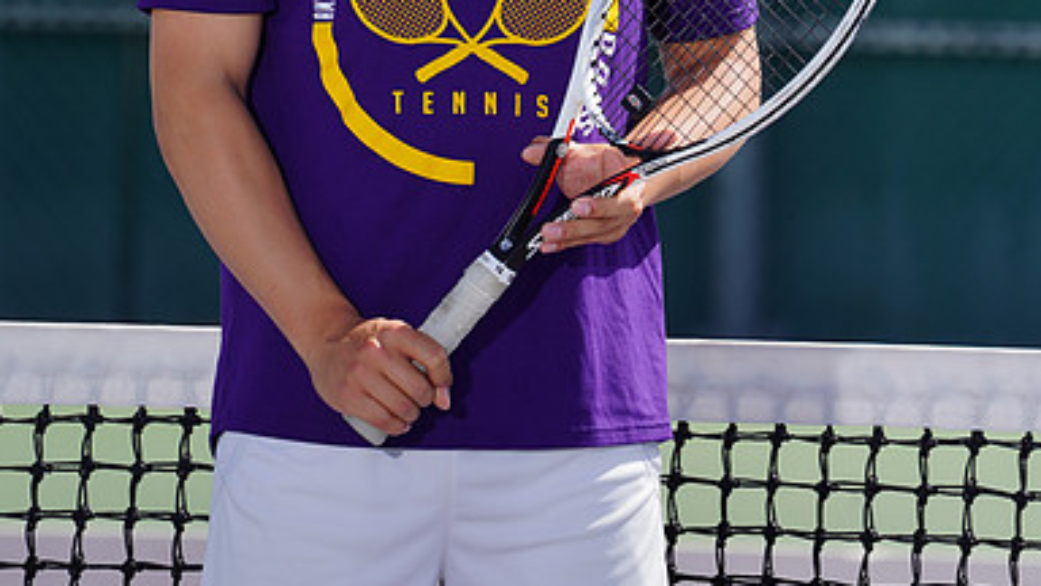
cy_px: -122
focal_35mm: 618
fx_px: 17059
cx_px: 522
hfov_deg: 3.5
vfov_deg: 2.0
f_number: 9
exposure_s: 1/250
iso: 100
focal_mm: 391
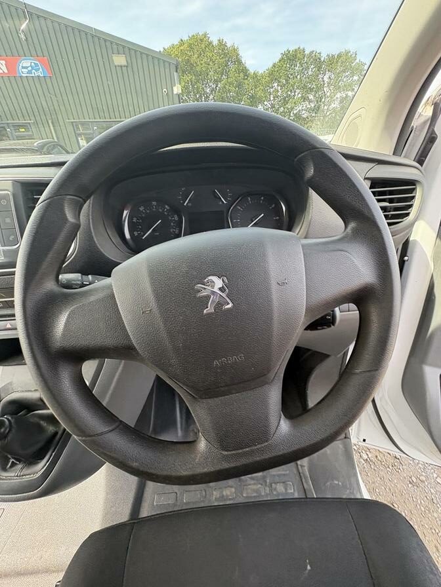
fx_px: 238
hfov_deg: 85.7
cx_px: 220
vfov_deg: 102.1
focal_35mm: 14
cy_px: 294
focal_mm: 2.22
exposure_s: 1/115
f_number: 2.2
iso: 125
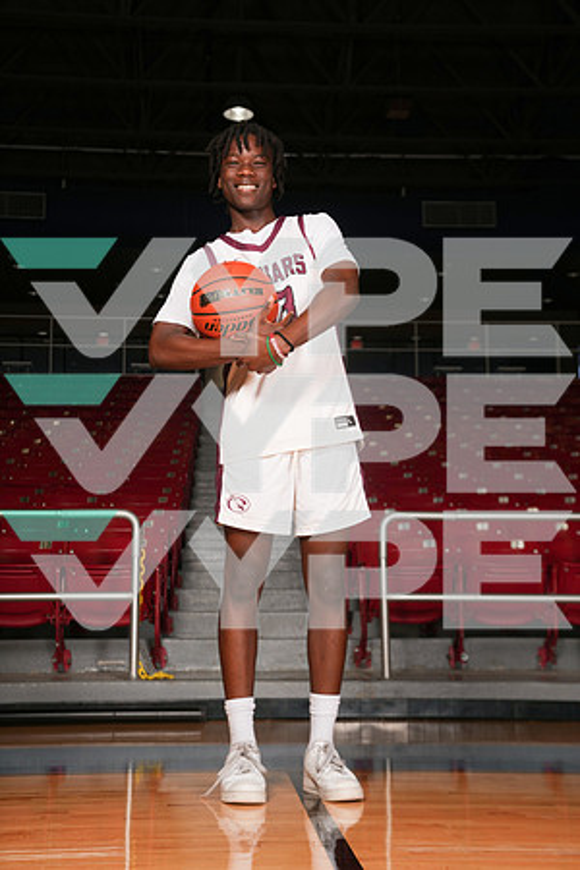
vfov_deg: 38.2
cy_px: 435
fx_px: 1257
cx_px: 290
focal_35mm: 52
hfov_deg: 26.0
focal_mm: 52
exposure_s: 1/200
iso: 250
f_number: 6.3
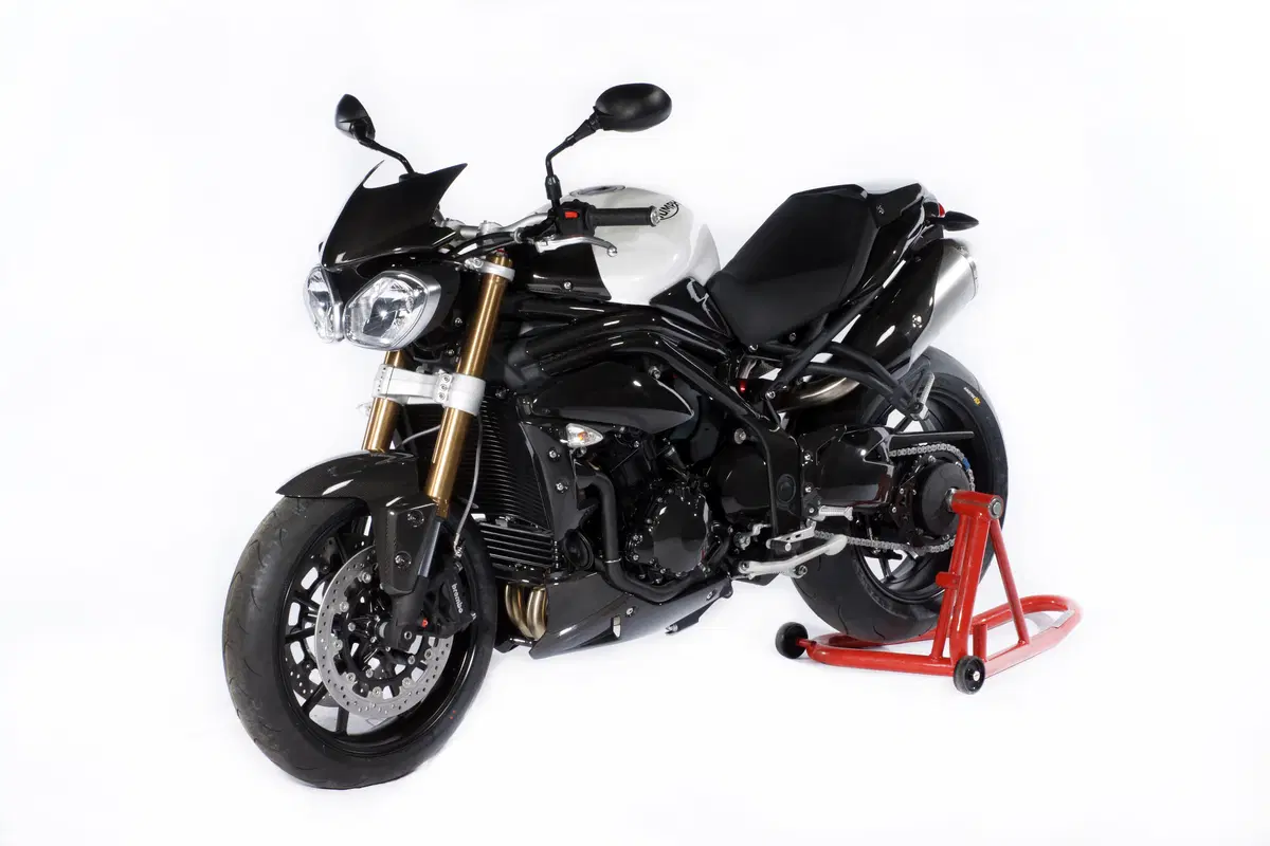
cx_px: 635
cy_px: 423
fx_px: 2646
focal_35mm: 75
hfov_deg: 27.0
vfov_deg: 18.2
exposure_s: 1/125
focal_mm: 50
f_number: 16
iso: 100
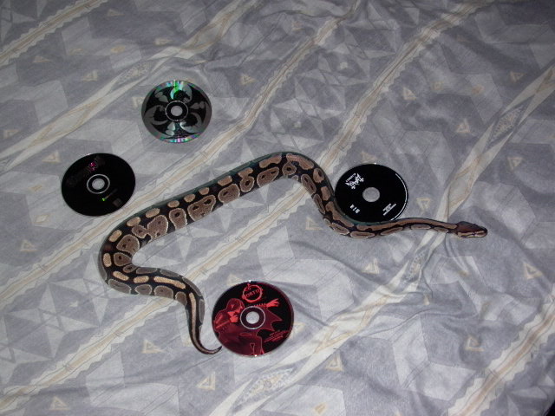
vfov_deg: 37.7
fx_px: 609
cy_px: 208
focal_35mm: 38
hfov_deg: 49.0
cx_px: 278
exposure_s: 1/64.2
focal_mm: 8.19
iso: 100
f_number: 2.13
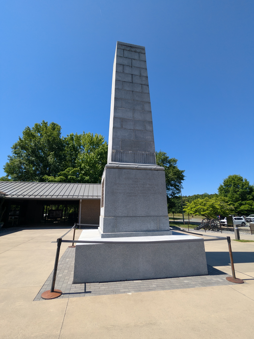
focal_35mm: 16
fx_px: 157
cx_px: 127
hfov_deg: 78.1
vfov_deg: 94.5
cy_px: 170
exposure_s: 1/1408
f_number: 2.2
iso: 47
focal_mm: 2.35
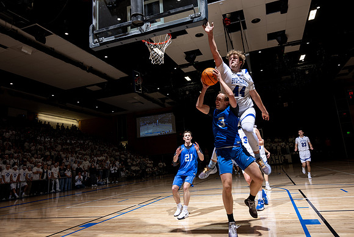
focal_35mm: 26
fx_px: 254
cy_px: 110
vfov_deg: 49.9
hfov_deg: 69.6
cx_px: 191
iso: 100
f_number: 6.3
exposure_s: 1/60
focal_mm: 24
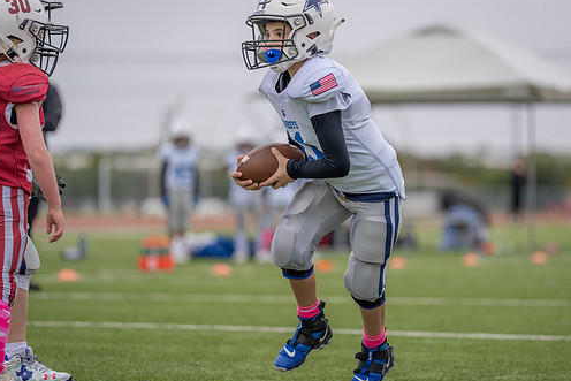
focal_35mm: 220
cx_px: 318
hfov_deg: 9.4
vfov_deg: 6.2
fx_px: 3490
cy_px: 207
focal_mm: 188
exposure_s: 1/1250
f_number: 2.8
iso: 200
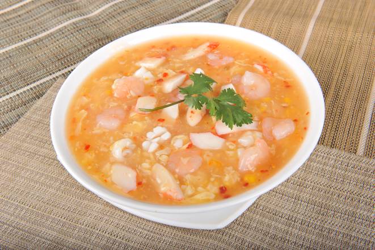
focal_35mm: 48
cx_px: 188
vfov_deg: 28.0
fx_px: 500
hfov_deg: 41.1
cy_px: 125
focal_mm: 48
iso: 200
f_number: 13
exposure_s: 1/250
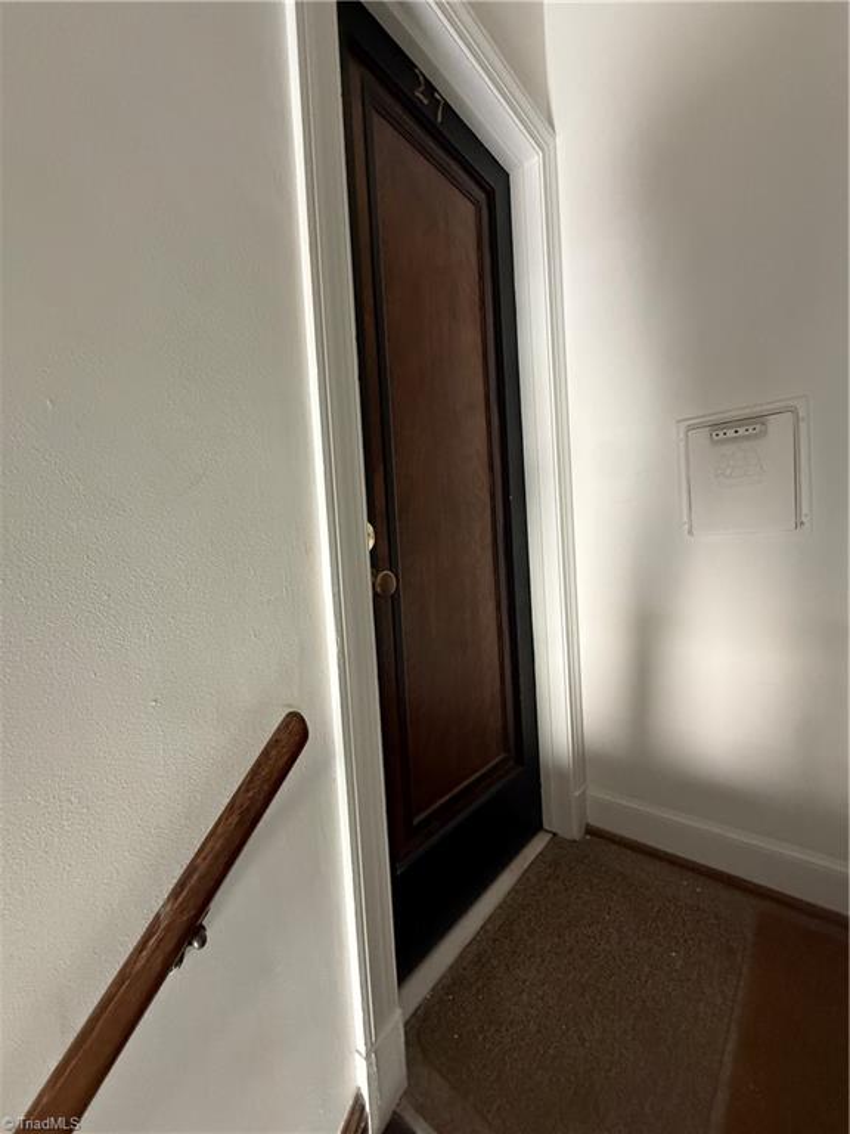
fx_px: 458
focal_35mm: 14
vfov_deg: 102.1
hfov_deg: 85.7
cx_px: 425
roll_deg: +2.4
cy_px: 567
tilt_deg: -3.3
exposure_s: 1/60
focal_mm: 2.22
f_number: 2.2
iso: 640
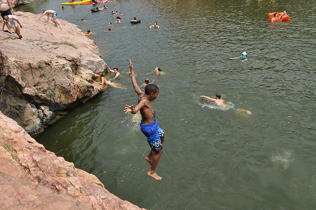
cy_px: 105
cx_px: 158
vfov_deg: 36.8
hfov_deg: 53.2
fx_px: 316
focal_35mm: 36
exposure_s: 1/500
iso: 200
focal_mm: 24
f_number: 8
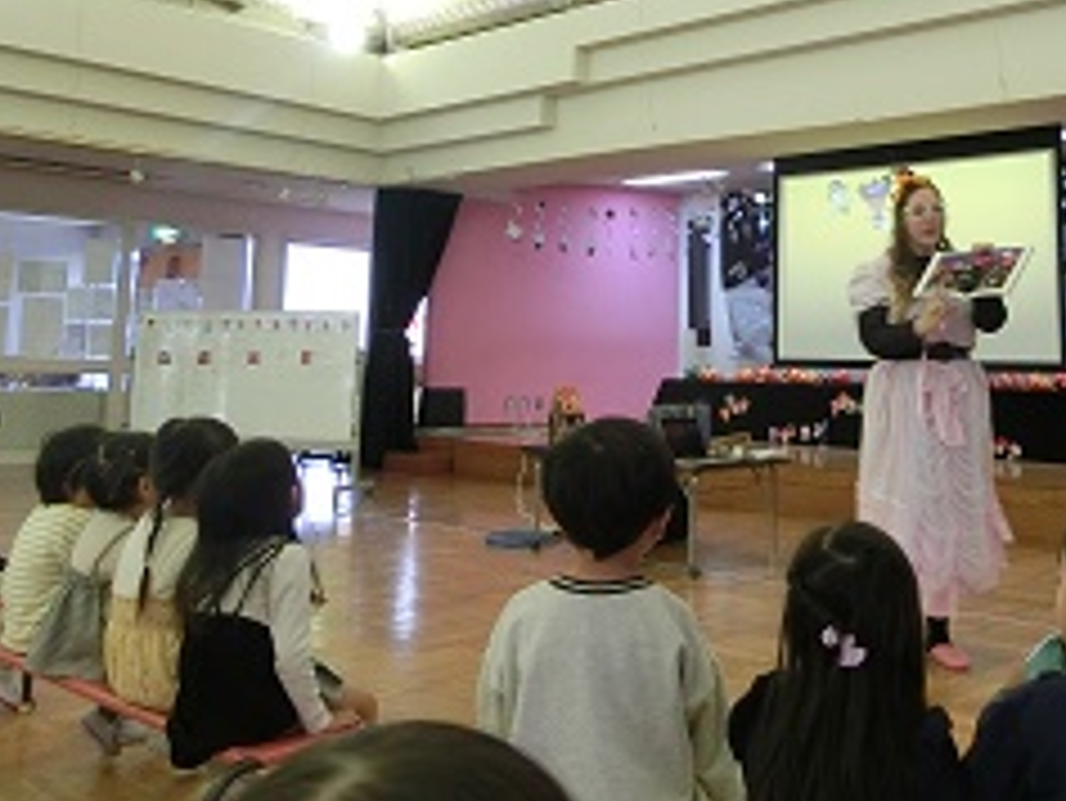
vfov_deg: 36.8
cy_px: 198
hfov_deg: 48.3
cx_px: 688
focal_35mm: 38
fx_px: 1171
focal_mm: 4.5
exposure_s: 1/40
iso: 400
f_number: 3.5
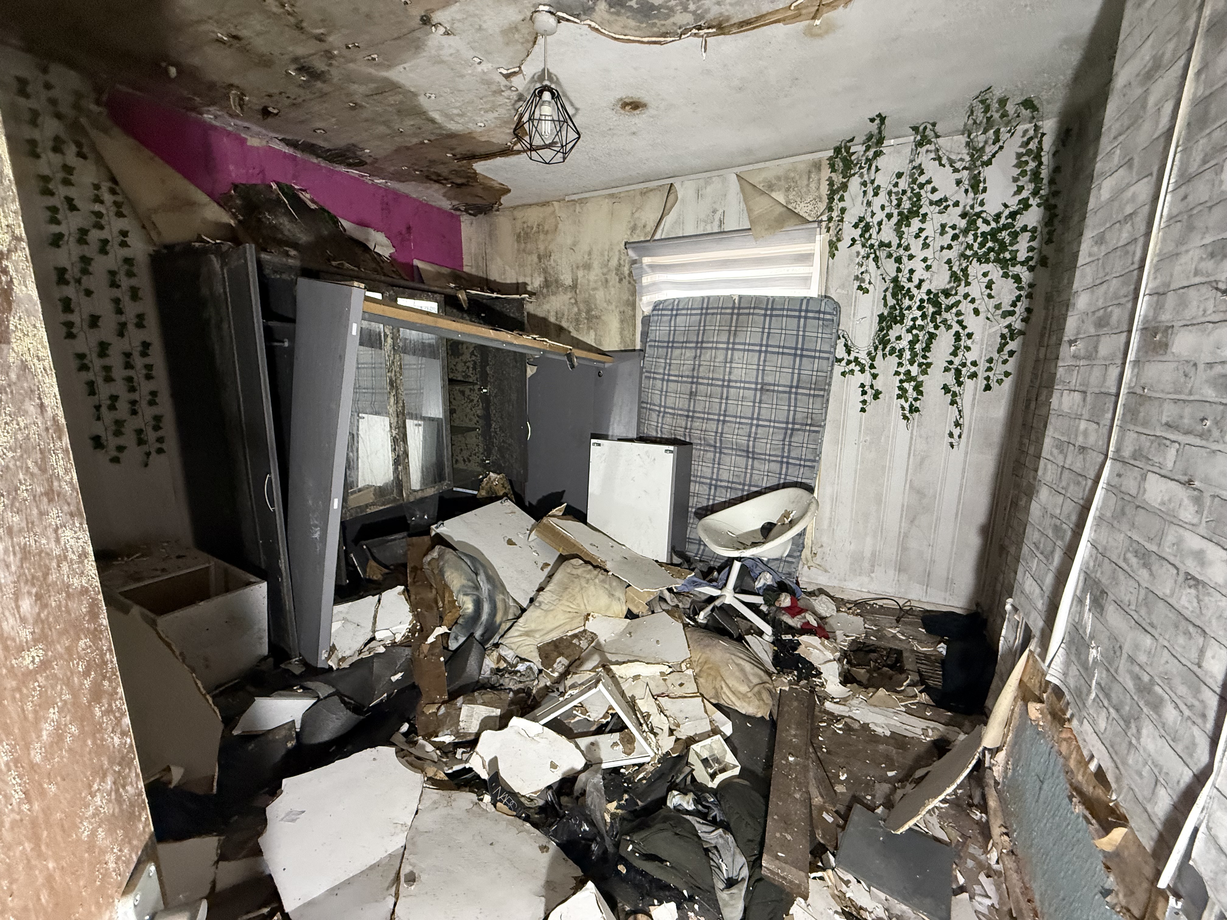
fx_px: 496
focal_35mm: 14
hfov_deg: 102.1
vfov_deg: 85.7
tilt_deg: -9.8
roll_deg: +0.0
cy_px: 460
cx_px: 614
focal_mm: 2.22
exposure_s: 1/60
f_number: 2.2
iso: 500
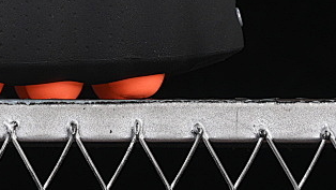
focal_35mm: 270
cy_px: -143
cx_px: -132
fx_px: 2407
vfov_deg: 4.5
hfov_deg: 7.9
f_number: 6.3
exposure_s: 1/60
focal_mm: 50
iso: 160
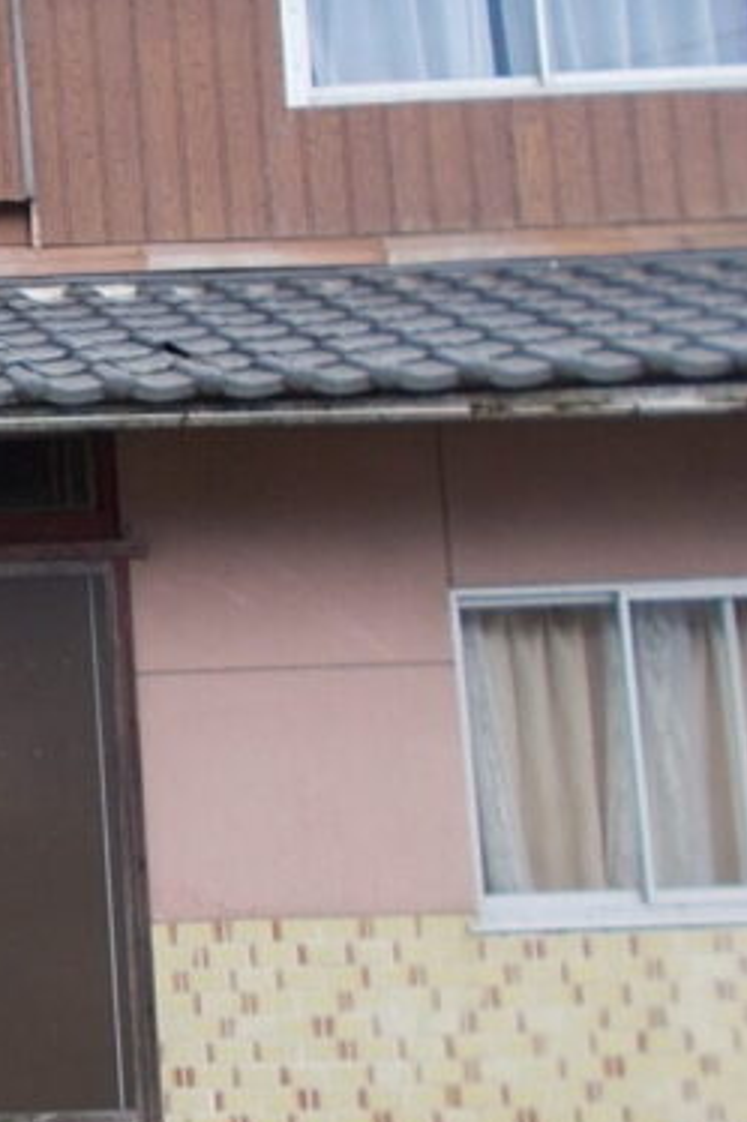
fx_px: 2305
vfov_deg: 27.4
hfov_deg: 16.2
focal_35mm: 74
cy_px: 543
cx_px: -495
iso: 80
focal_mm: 4.6
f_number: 3.2
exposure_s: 1/200
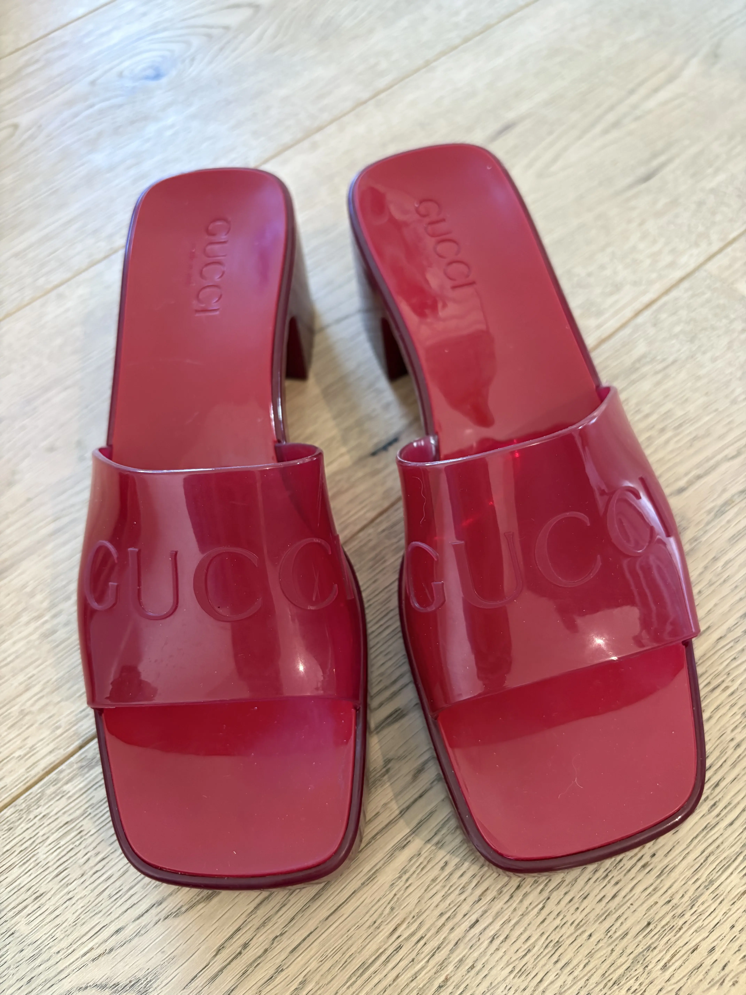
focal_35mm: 26
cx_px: 373
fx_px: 747
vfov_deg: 67.3
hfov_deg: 53.1
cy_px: 498
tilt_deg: -60.4
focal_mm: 5.96
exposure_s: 1/33
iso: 400
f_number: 1.6
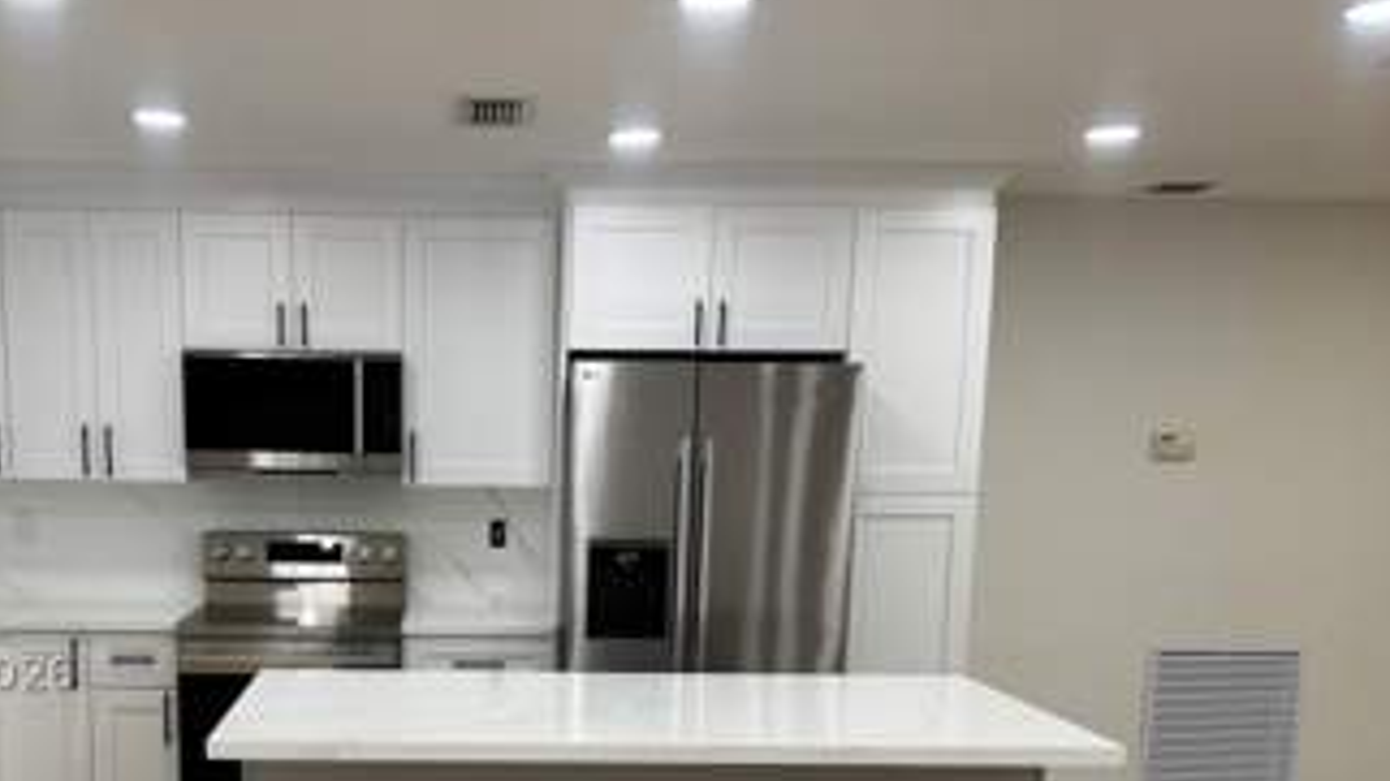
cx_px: 471
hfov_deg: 50.7
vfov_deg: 29.4
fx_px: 1437
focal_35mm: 39
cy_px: 673
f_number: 1.78
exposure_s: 1/120
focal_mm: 6.76
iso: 80
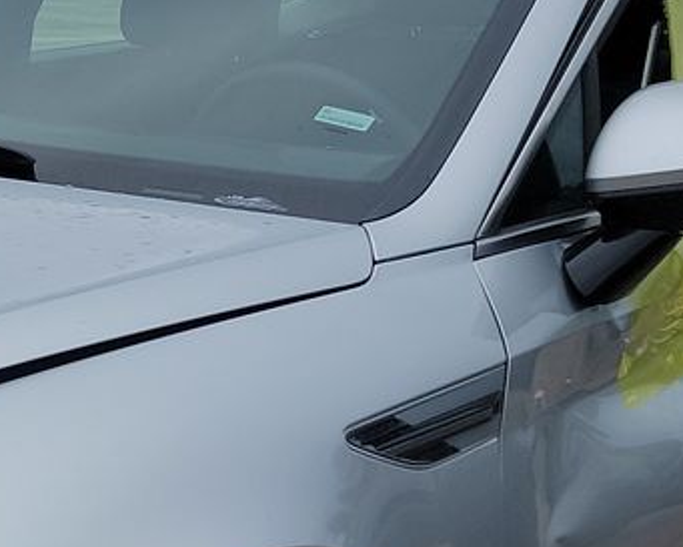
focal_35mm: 110
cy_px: 617
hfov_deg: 16.8
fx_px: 2224
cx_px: -122
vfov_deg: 13.7
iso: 50
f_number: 1.8
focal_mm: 6.7
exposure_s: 1/455
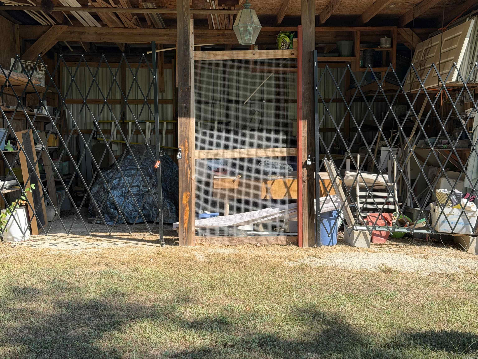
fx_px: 663
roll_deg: +1.0
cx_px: 239
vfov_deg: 30.3
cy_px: 180
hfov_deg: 39.7
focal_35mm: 48
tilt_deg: -4.7
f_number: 1.78
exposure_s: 1/1100
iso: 64
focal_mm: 6.76
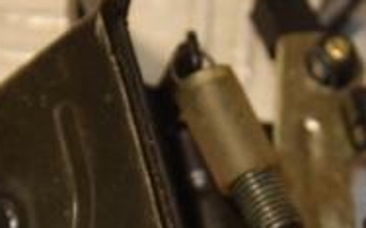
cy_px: 281
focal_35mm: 367
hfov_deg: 5.7
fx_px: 3653
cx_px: 214
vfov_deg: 3.6
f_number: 5.3
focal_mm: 75
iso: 800
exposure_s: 1/160
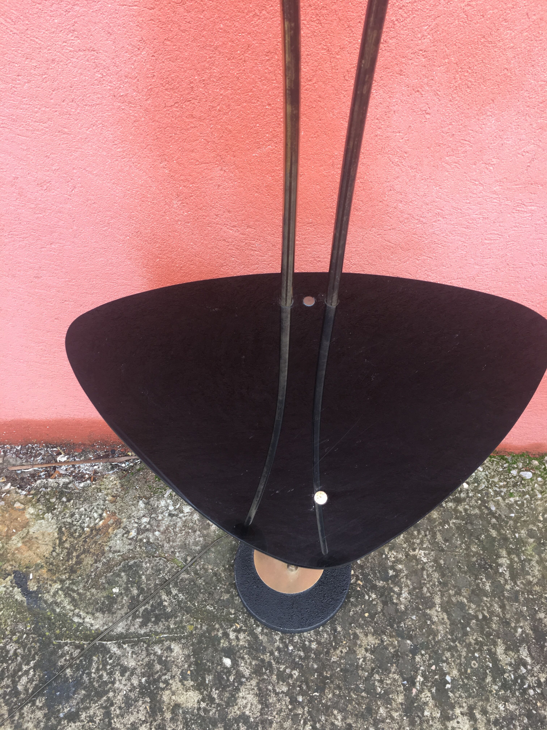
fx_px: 611
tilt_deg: -54.9
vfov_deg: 61.7
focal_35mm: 29
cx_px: 274
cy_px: 365
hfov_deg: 48.2
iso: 32
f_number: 2.2
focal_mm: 4.15
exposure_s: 1/100
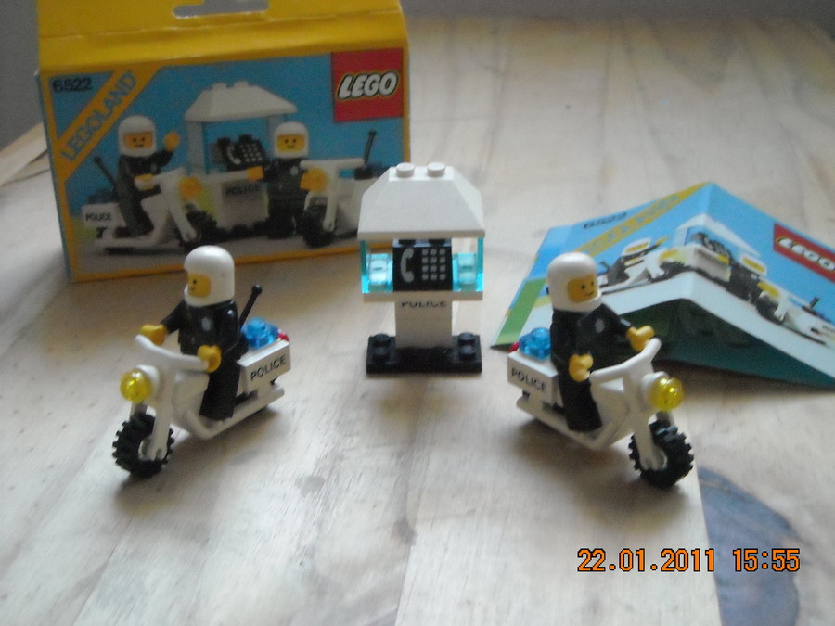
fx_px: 1182
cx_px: 418
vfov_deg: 29.7
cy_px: 313
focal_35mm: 49
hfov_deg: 38.9
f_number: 3.2
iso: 800
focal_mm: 7.92
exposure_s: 1/33
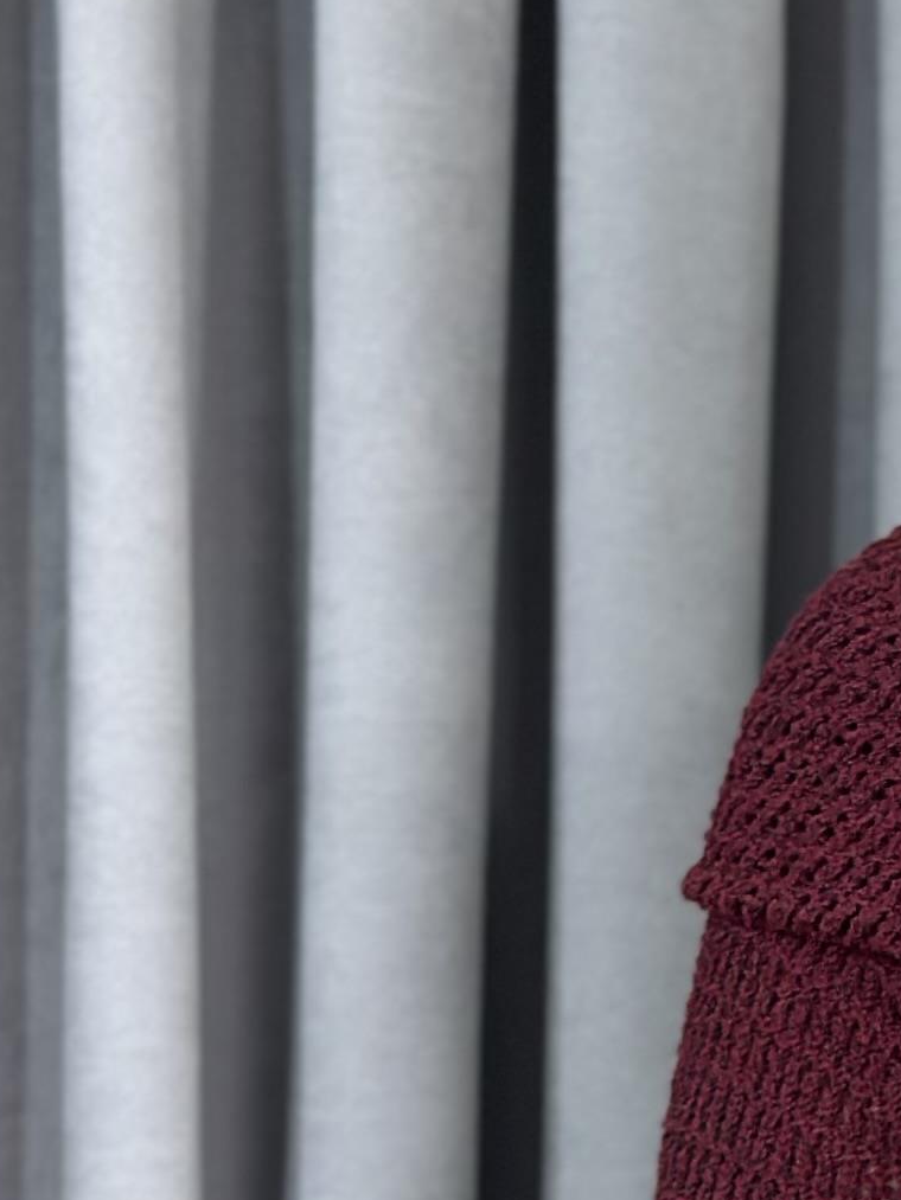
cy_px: 1198
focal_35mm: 191
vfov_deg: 10.3
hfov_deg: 7.6
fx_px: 6627
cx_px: 1605
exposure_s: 1/100
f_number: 1.78
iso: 64
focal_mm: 6.86
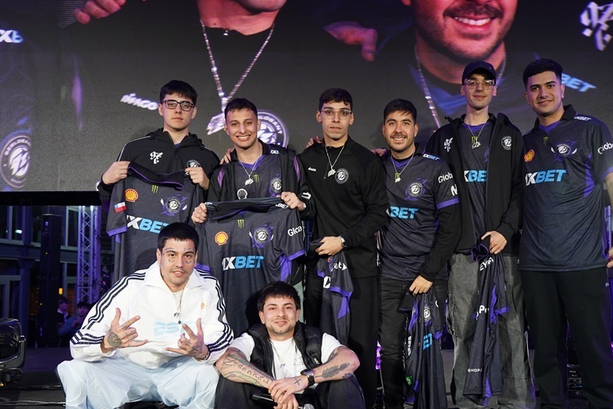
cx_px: 365
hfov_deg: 46.1
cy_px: 229
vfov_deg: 31.9
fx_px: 715
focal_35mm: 42
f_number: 4
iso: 800
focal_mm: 33
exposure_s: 1/100
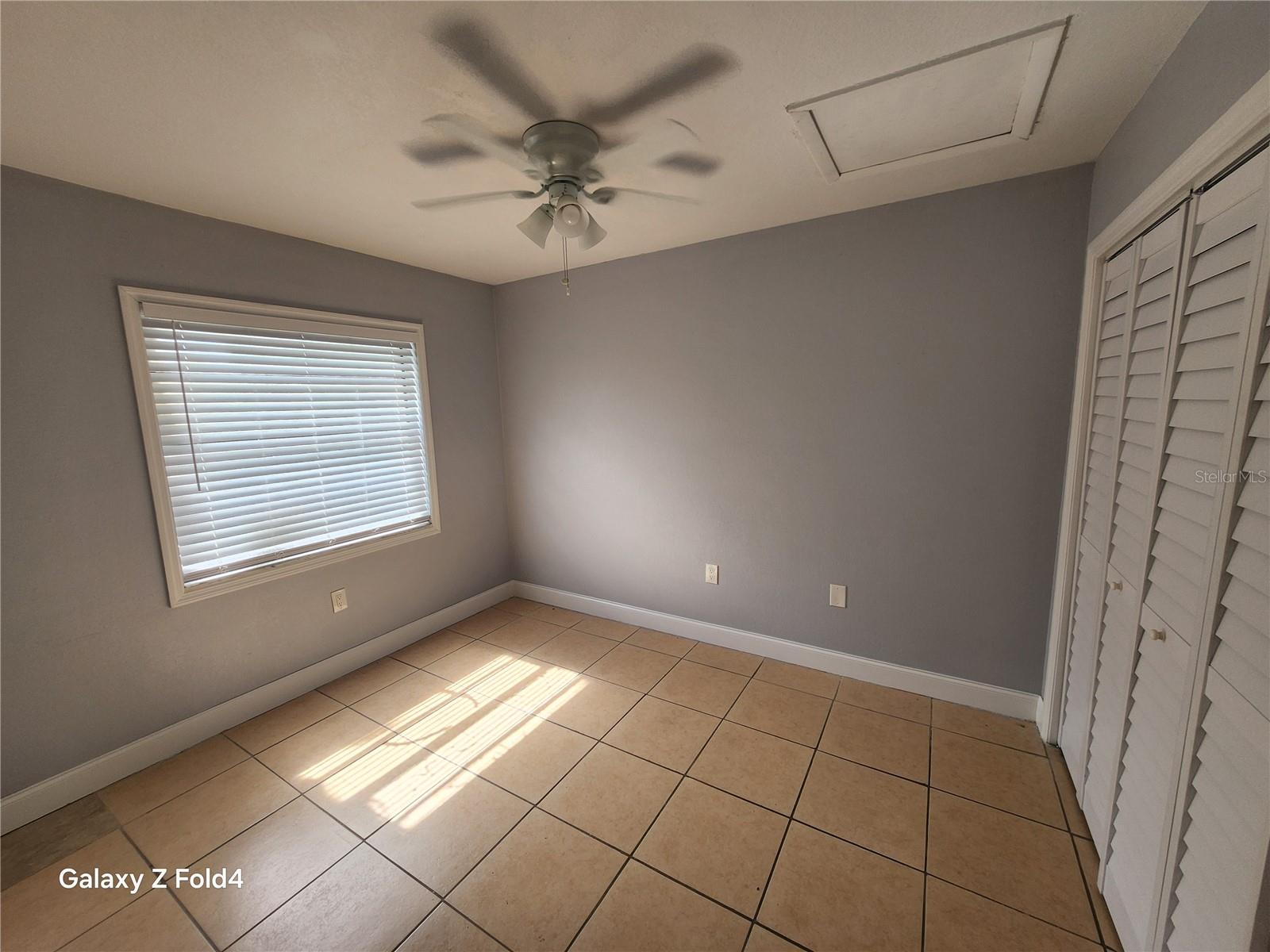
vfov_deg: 89.9
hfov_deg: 106.2
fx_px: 477
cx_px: 635
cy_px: 476
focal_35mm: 13
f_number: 2.2
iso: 32
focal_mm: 1.74
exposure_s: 1/120
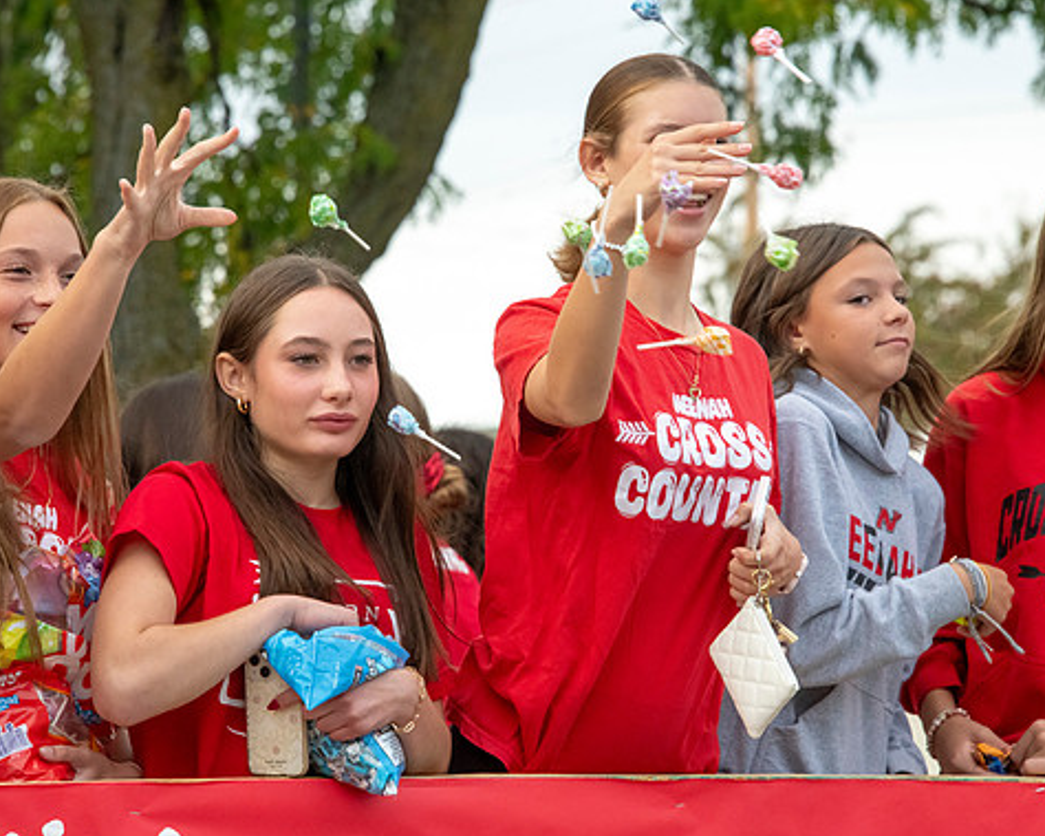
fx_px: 8163
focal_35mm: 264
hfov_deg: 7.3
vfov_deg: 5.9
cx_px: 494
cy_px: 420
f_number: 11
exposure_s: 1/640
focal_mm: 230
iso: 3200
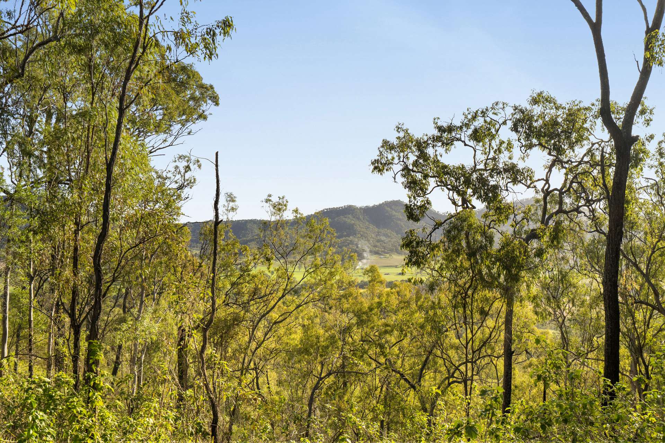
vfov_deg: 37.9
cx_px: 332
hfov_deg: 54.4
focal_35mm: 35
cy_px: 222
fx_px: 646
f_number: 8
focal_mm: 35
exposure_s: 1/40
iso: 125
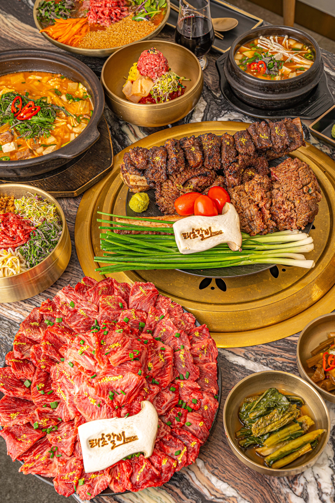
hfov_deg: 27.0
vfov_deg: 39.6
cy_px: 252
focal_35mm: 50
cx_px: 168
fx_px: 698
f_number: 11
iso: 100
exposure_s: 1/80
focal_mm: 50
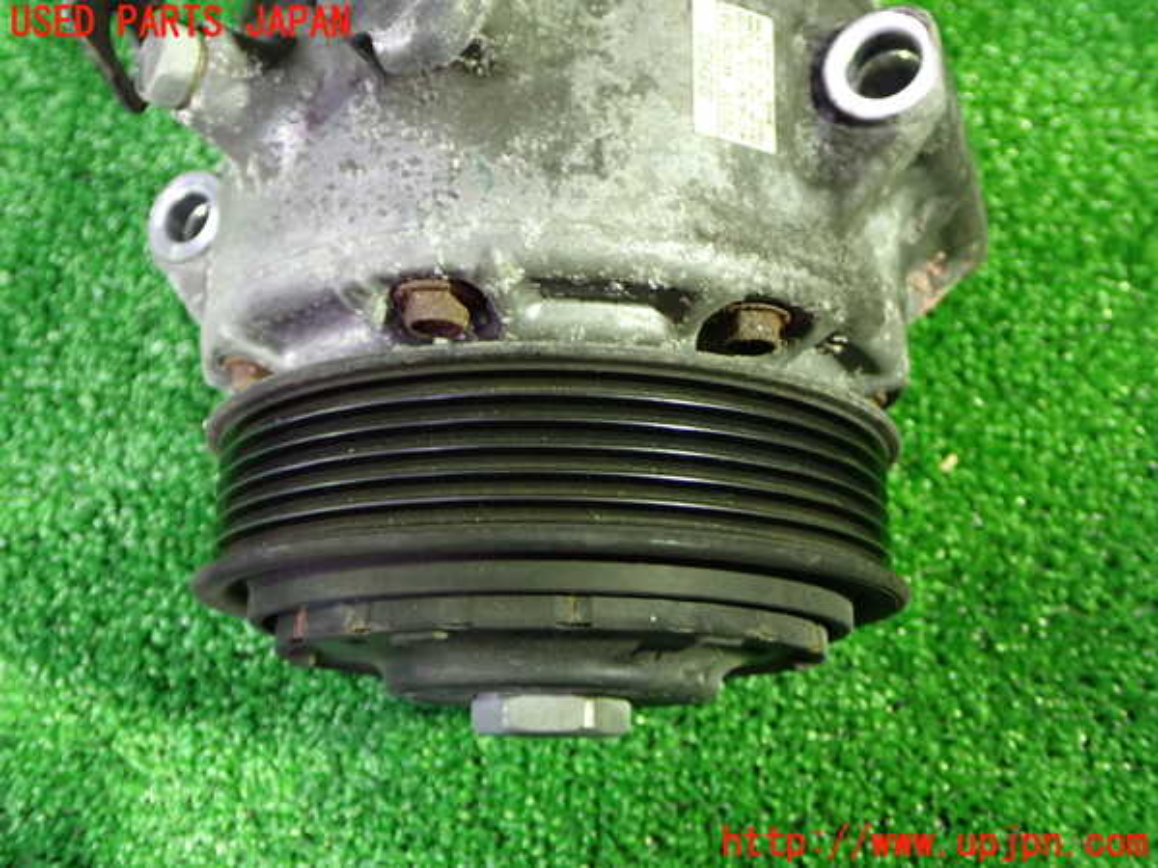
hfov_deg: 51.4
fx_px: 1204
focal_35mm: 36
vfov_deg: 39.7
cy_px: 434
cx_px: 579
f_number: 2.5
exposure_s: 1/20
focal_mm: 6.37
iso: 800
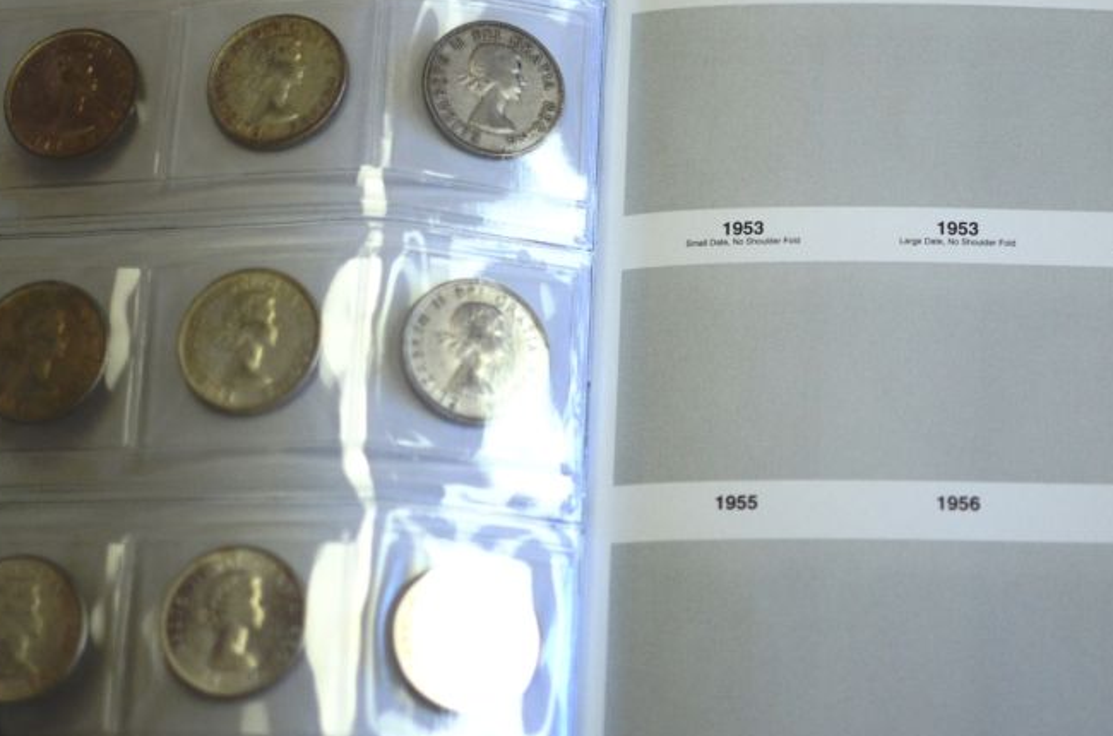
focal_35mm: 81
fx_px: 2491
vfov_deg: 16.8
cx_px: 748
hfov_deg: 25.0
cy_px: 329
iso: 1000
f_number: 2
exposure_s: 1/2000
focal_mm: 35
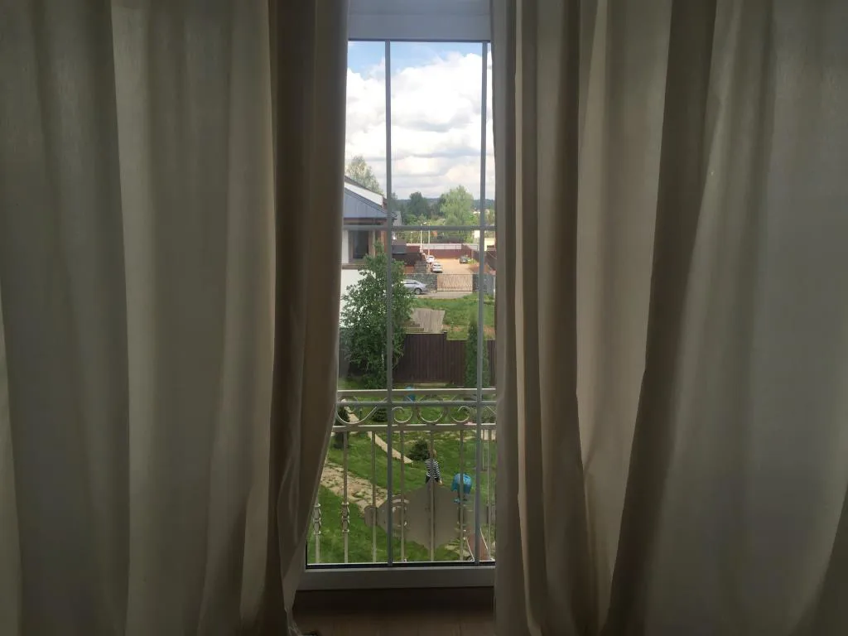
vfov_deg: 48.2
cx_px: 424
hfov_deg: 61.7
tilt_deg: -7.8
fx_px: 710
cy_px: 318
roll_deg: -1.3
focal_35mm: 29
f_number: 2.2
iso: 32
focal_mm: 4.15
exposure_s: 1/706
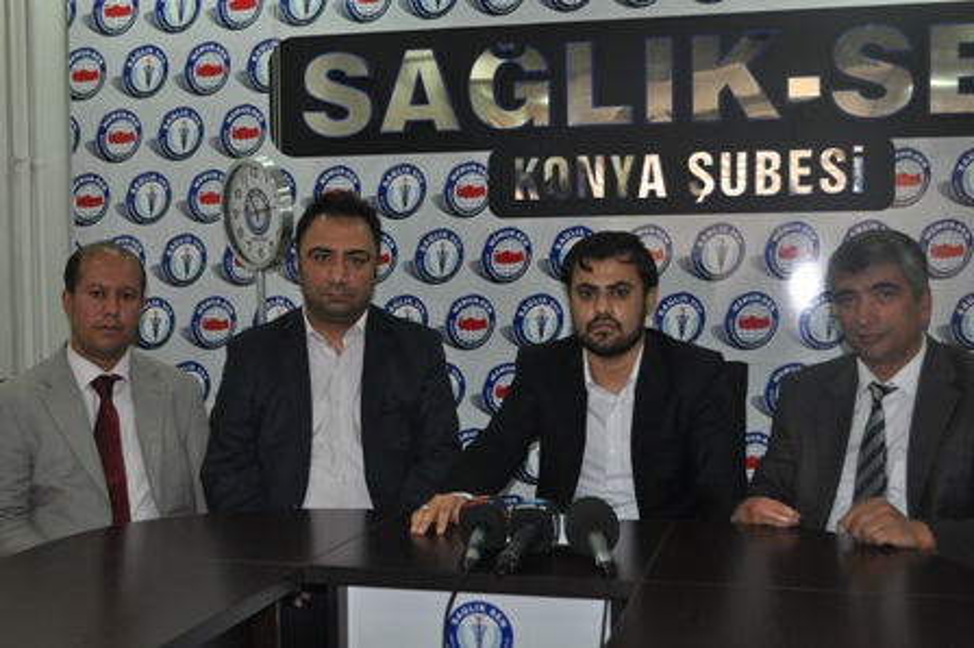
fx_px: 1298
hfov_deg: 41.1
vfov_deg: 28.0
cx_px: 487
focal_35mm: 48
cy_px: 324
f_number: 4.8
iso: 800
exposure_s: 1/60
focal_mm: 32
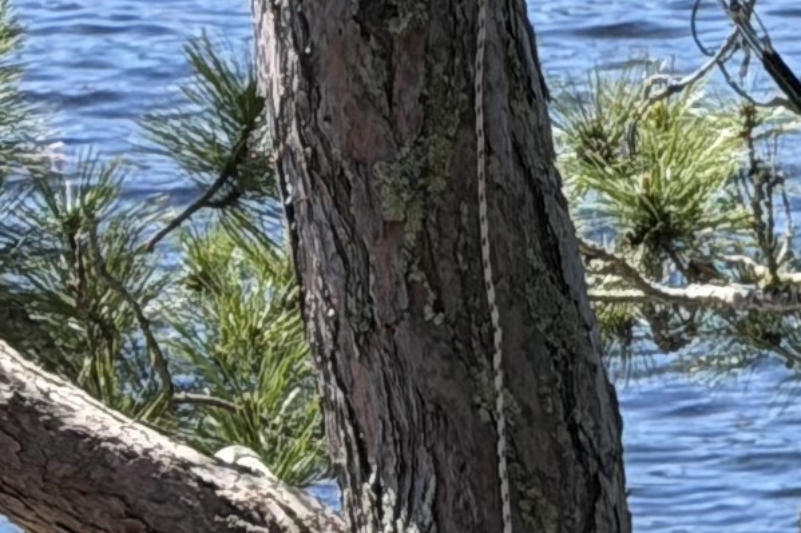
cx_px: 1887
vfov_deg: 4.1
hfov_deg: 5.9
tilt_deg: -6.4
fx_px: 7473
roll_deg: -1.5
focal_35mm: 336
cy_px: -212
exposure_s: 1/2088
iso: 80
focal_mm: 6.76
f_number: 1.78
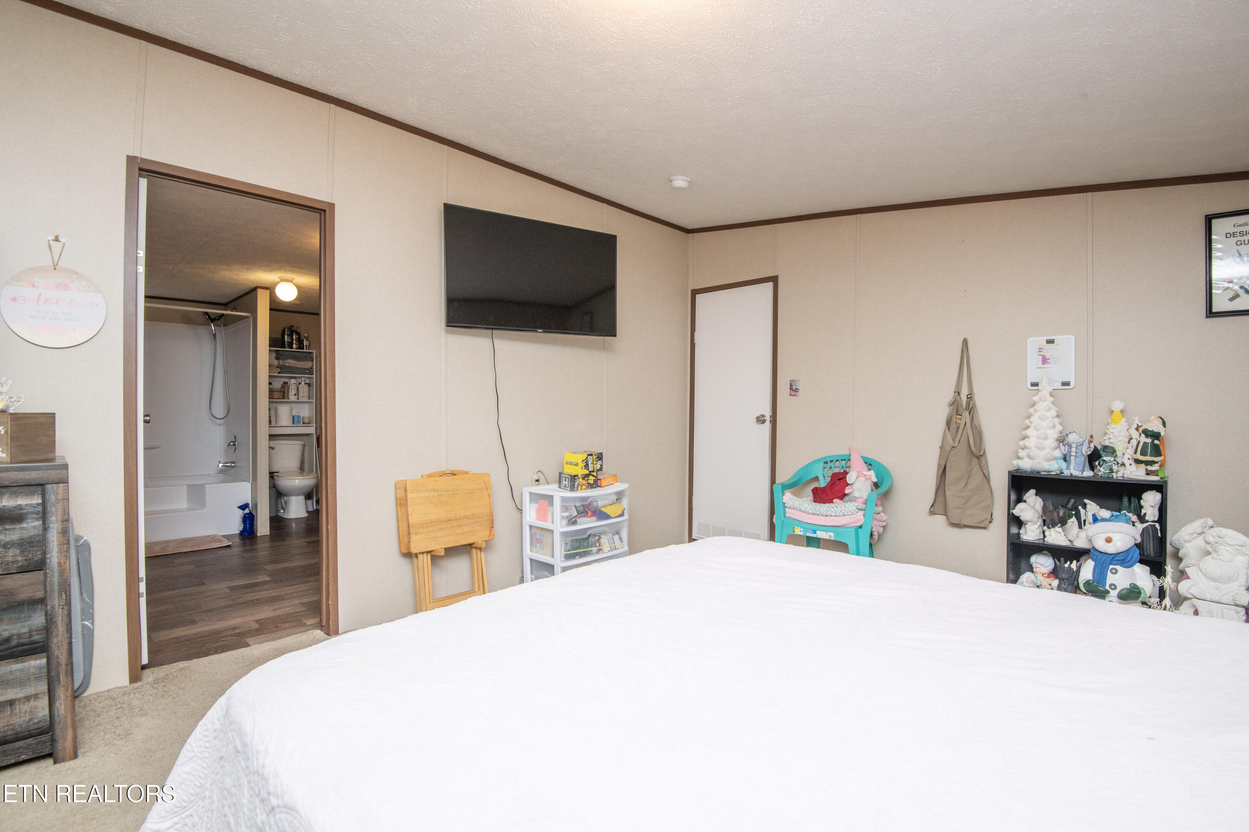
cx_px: 624
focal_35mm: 16
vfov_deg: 73.7
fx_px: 555
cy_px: 416
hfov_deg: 96.7
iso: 400
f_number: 9
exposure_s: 1/60
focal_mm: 16
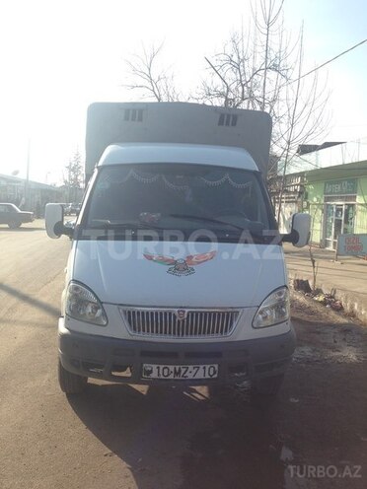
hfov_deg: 42.9
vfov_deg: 55.4
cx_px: 184
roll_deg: -2.7
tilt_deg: -6.8
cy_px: 244
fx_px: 466
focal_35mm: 33
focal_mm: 4.12
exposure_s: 1/903
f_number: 2.4
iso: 50
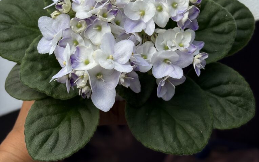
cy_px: 22
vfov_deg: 17.4
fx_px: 522
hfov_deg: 27.8
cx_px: 130
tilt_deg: -20.8
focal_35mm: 74
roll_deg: -2.3
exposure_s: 1/1099
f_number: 1.6
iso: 32
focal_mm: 5.96
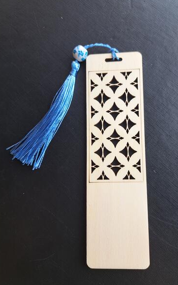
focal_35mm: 26
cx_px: 103
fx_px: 202
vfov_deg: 70.4
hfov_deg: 47.4
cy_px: 140
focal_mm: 5.23
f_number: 1.8
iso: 50
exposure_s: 1/108
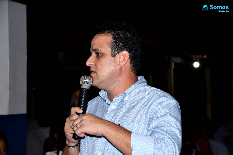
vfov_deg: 13.8
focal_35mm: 99
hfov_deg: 20.6
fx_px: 641
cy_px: 78
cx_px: 116
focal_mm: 66
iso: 800
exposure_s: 1/100
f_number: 5
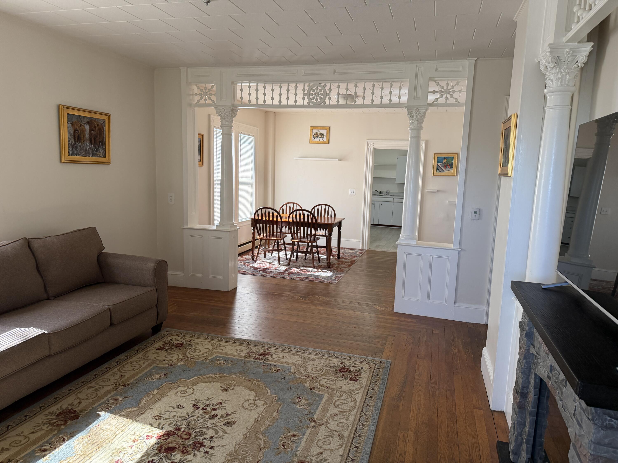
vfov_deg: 56.8
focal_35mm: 24
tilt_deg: -7.3
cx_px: 309
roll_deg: -2.1
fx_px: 428
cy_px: 232
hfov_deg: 71.6
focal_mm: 6.76
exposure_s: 1/154
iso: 200
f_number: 1.78
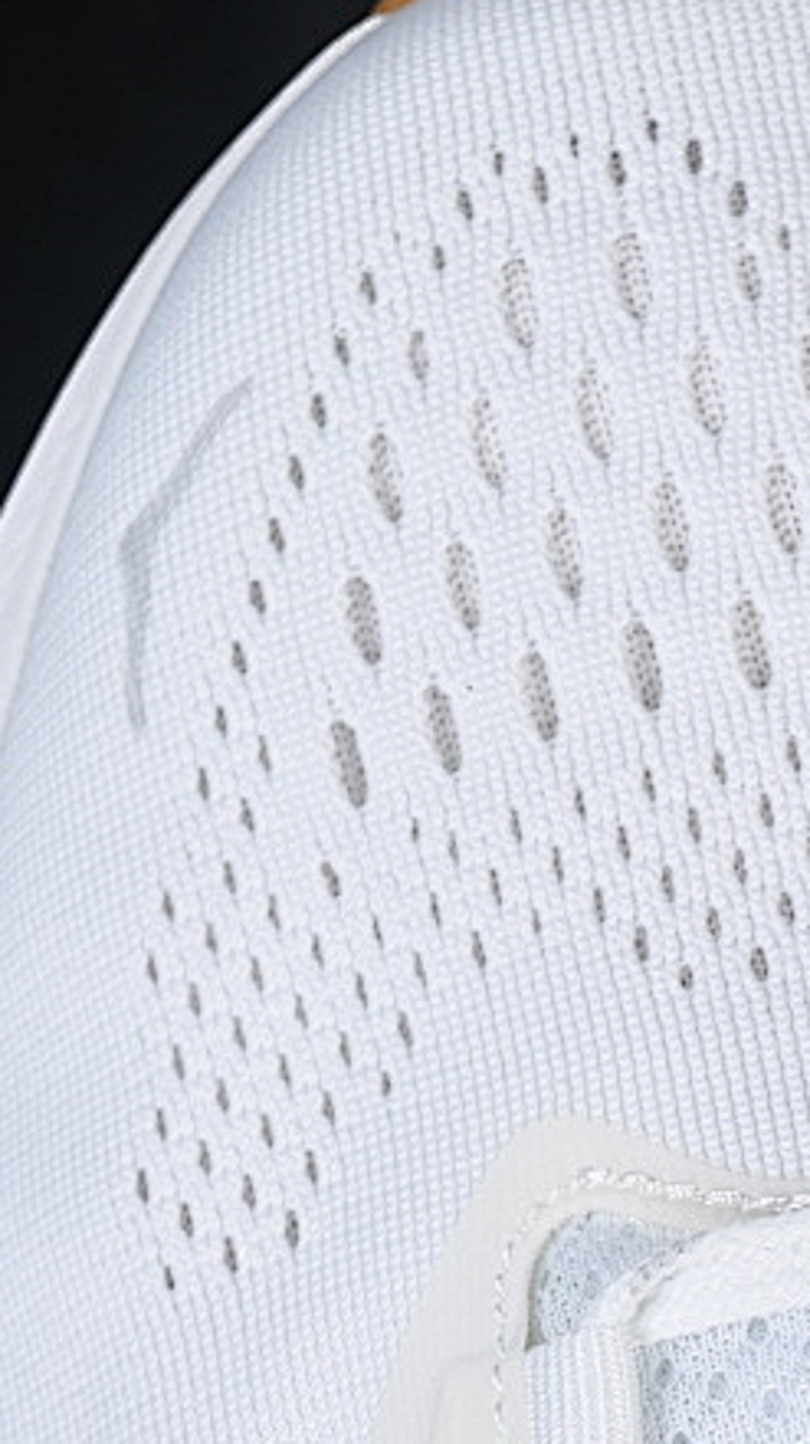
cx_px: 689
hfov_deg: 6.3
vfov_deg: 11.2
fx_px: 7381
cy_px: 975
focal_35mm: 193
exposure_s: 1/100
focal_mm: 50
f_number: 7.1
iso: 160
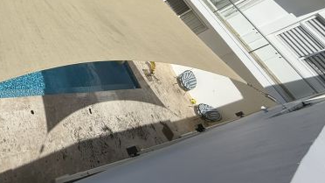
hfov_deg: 55.0
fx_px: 250
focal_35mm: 29
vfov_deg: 32.3
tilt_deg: -29.0
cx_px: 18
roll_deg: -41.2
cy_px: -43
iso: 50
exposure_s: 1/6173
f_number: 2.2
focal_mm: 2.22
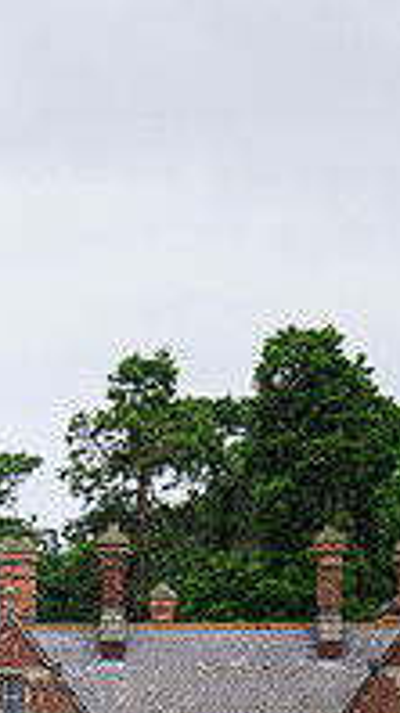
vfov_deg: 2.5
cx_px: -548
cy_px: 661
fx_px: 16277
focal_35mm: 861
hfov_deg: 1.4
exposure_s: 1/2500
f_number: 5.3
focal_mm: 280
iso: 800
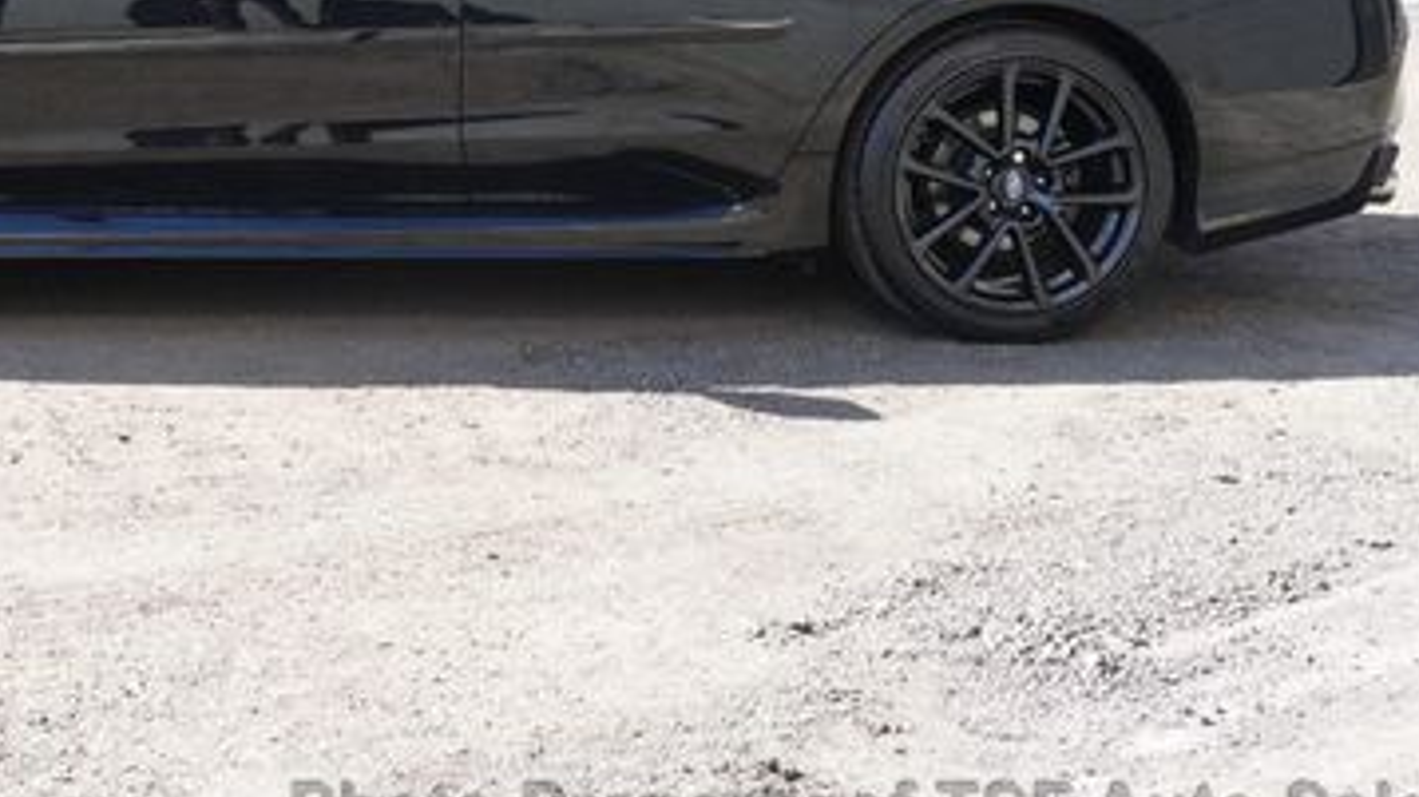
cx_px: 341
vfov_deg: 19.9
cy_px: 44
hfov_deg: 34.7
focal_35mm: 59
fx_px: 2217
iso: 1000
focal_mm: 21
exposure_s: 1/250
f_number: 9
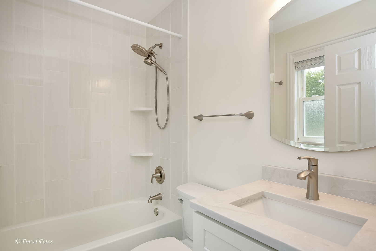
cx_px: 188
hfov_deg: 90.0
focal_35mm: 18
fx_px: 188
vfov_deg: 67.4
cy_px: 126
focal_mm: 18
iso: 400
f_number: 8
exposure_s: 1/50
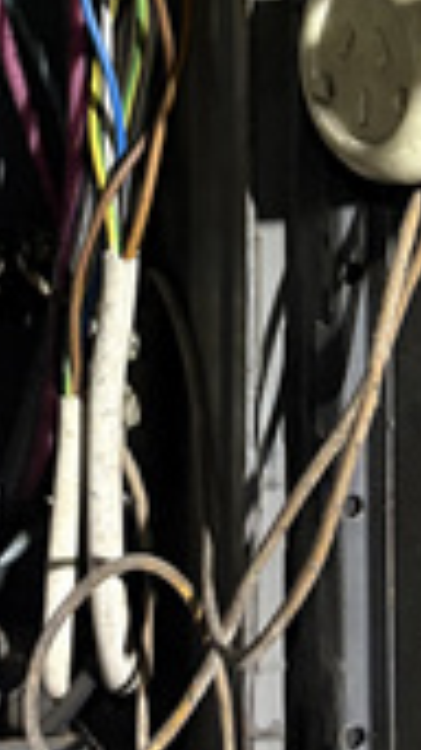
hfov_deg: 14.2
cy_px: -149
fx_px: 1650
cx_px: -59
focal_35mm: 83
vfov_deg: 23.4
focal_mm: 5.96
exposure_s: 1/40
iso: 640
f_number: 1.6
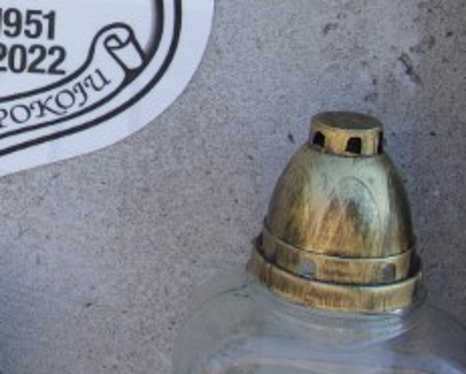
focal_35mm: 92
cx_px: -4
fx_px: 1269
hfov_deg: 20.1
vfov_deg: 16.4
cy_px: -4
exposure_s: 1/200
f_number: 3.3
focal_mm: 6.1
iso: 80
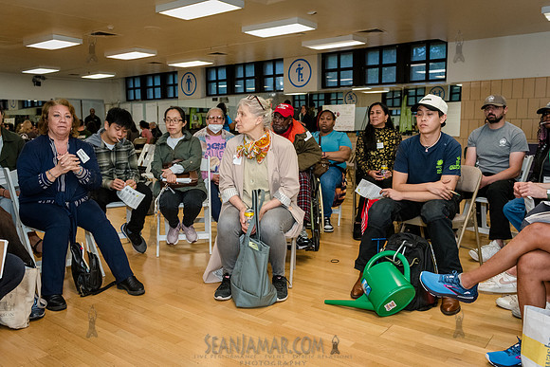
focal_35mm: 29
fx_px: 449
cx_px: 277
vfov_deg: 44.4
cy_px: 183
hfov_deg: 62.9
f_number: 4
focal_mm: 29
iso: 5000
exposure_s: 1/250
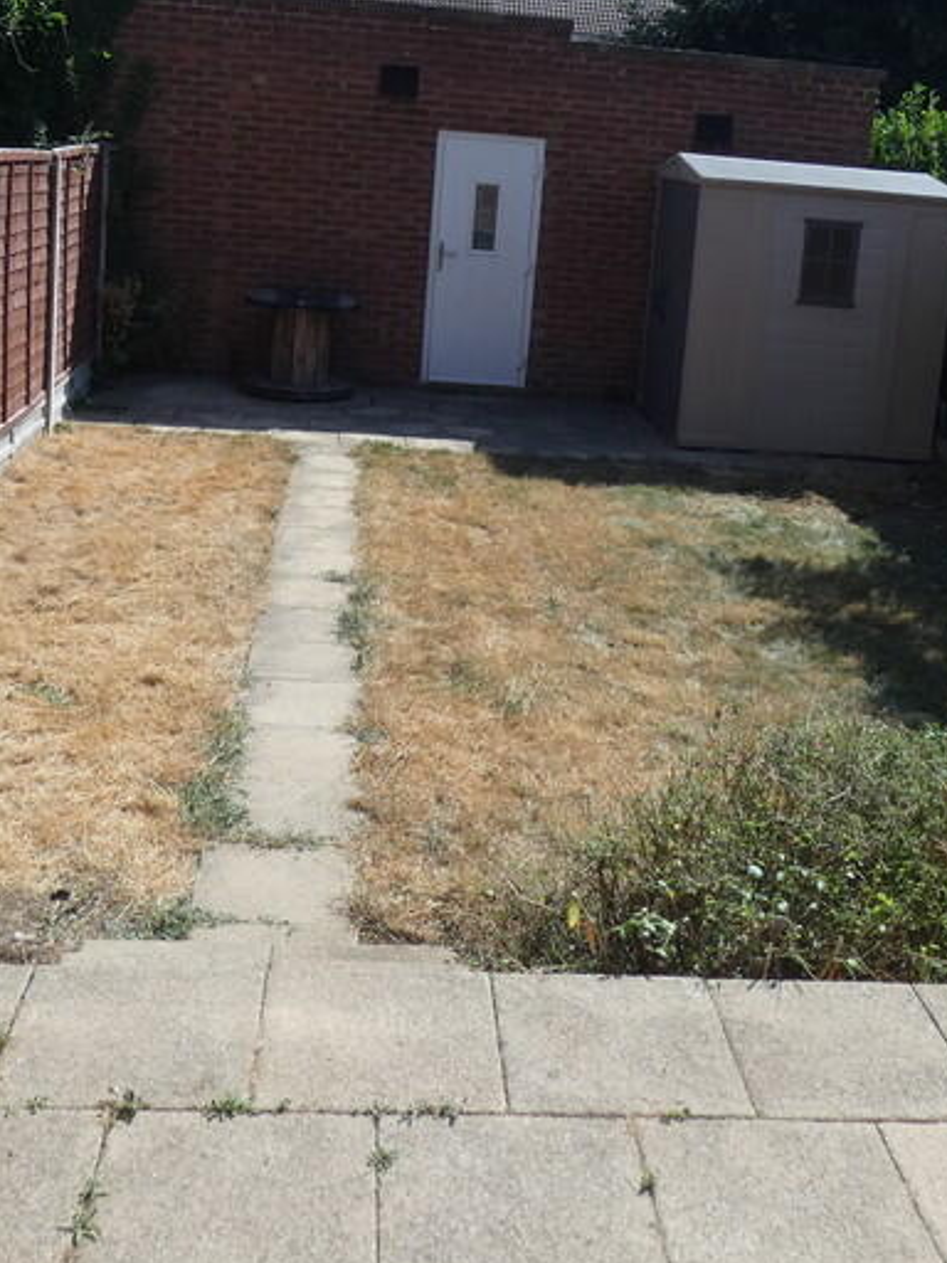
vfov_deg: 45.7
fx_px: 1459
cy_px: 368
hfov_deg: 35.9
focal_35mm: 40
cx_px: 547
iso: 80
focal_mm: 3.6
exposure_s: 1/1000
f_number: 3.2
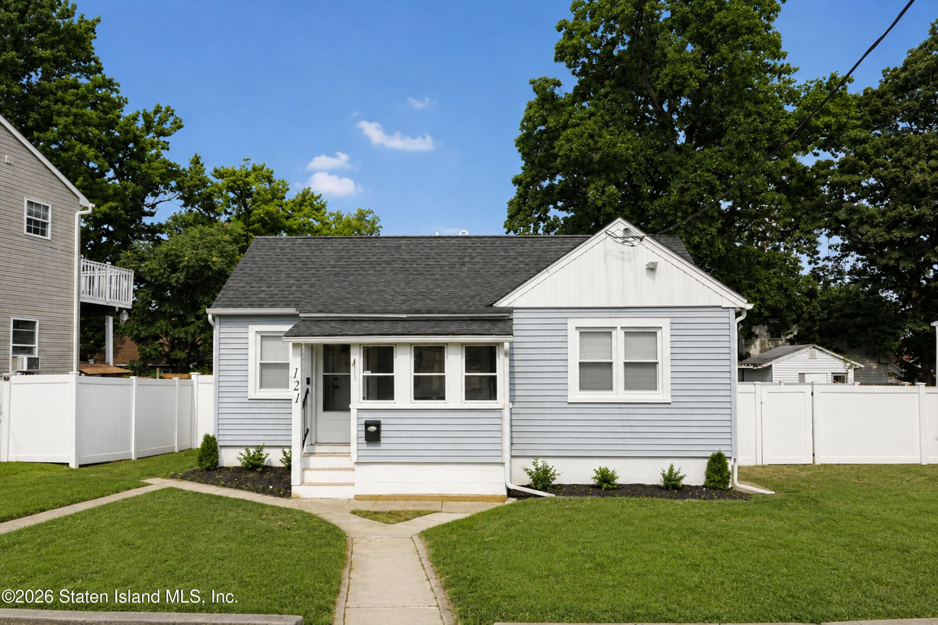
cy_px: 312
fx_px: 690
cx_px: 469
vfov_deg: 48.7
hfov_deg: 68.4
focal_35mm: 26
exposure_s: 1/250
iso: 100
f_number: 10
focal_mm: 26.5
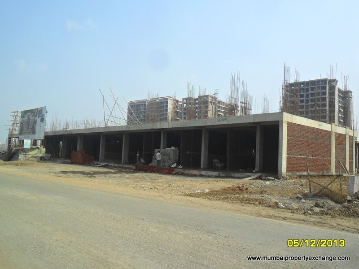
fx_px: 332
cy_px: 134
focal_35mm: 32
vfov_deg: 44.2
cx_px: 180
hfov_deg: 56.8
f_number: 3.7
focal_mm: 5.7
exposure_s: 1/1000
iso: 100
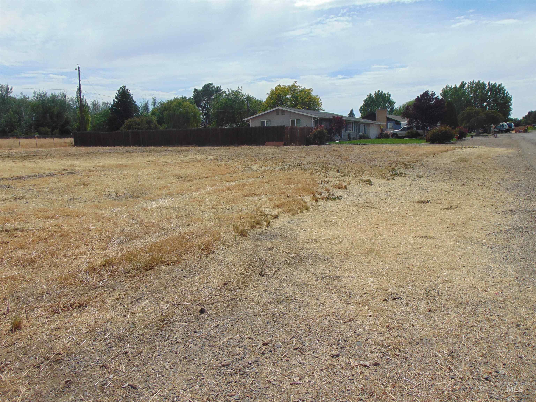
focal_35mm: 25
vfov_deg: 54.9
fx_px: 387
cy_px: 201
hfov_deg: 69.4
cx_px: 268
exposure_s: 1/400
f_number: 7.7
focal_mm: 4.5
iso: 80
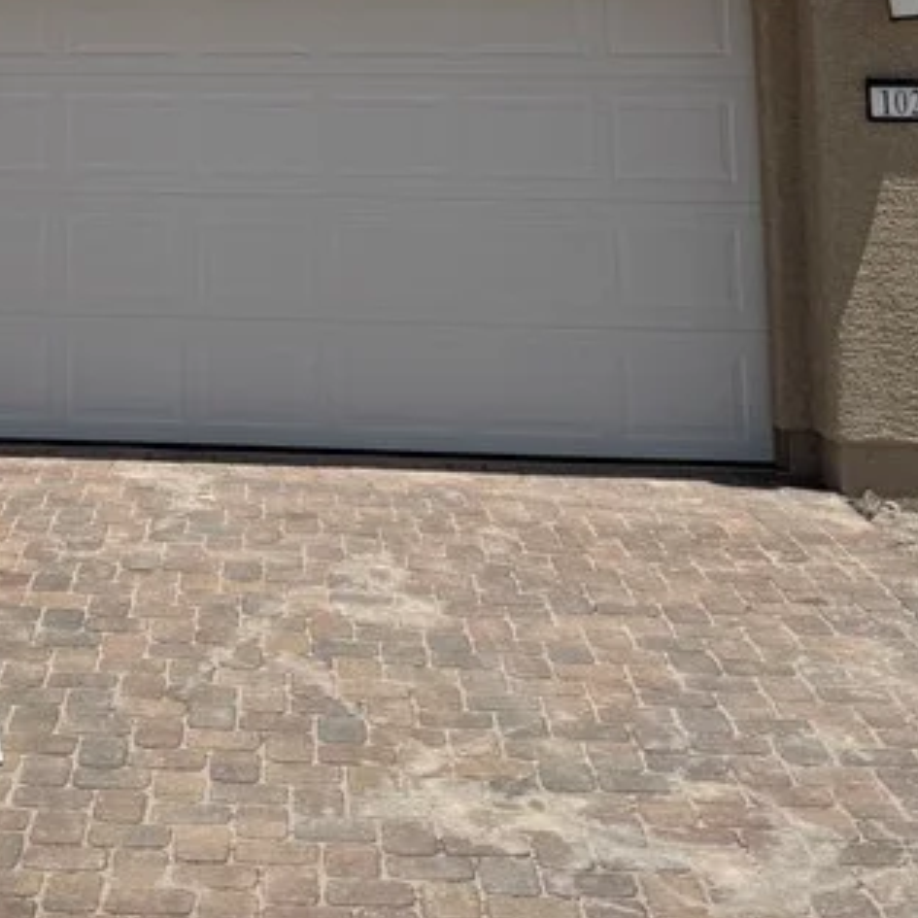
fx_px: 2070
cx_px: -9
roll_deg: -1.2
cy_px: -166
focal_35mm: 69
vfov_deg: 23.1
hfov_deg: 23.9
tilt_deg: +7.3
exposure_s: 1/8130
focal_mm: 6.76
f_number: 1.78
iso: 80
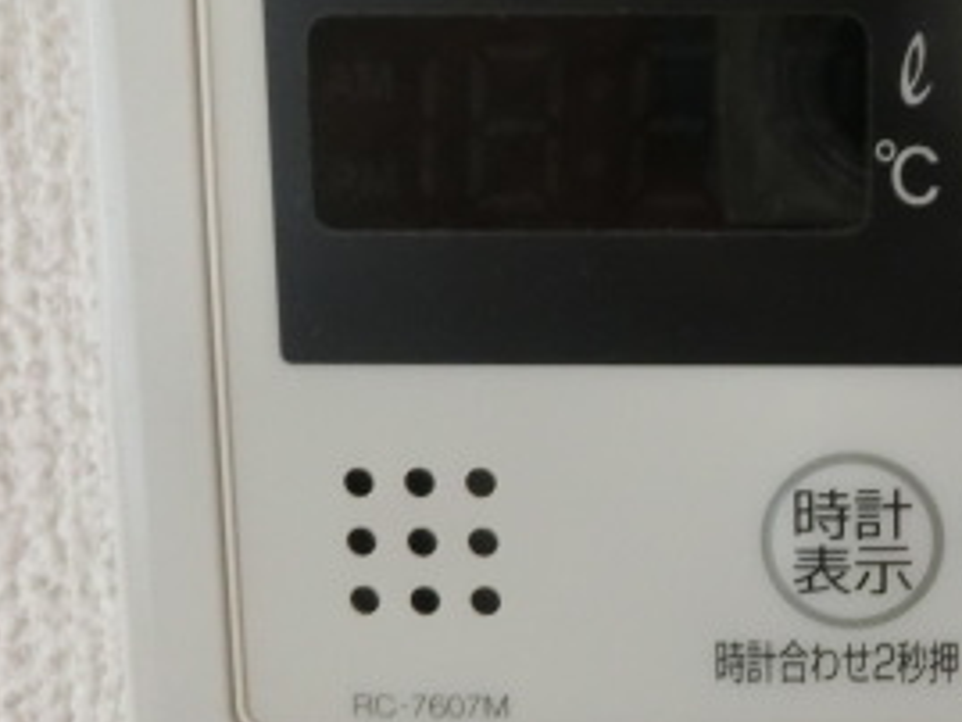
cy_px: 275
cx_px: 930
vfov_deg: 25.6
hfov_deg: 31.6
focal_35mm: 57
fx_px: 1585
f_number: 3
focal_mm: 4.24
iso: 500
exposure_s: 1/25
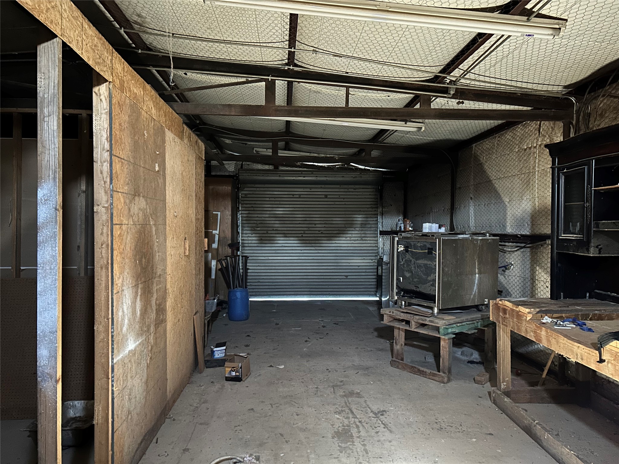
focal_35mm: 26
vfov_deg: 53.1
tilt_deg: -1.1
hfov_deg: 67.3
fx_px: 465
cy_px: 232
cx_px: 310
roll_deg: -0.5
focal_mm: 5.7
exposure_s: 1/17
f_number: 1.5
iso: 640
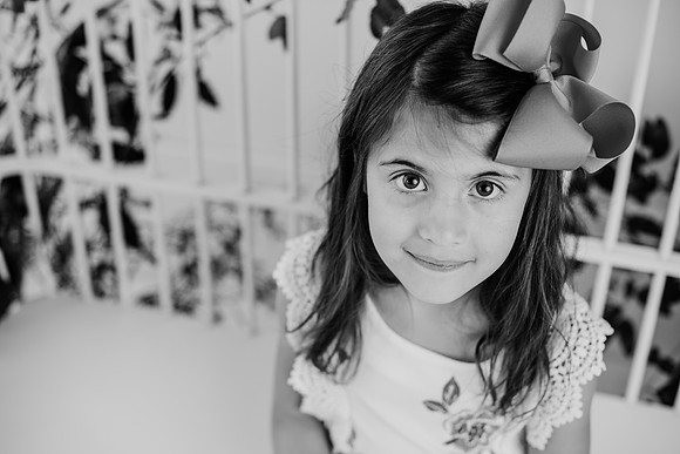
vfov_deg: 27.0
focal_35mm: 50
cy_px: 227
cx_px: 340
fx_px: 945
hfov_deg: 39.6
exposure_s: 1/160
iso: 125
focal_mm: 50
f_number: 2.8
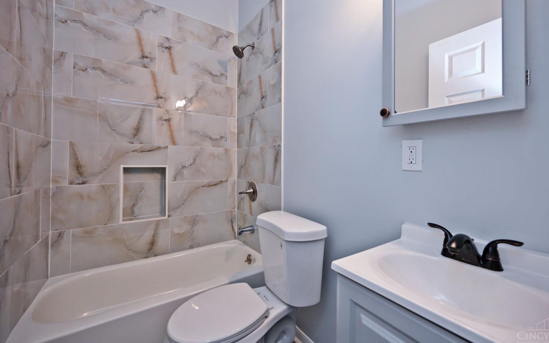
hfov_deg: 101.4
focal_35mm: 15
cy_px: 157
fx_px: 224
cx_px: 288
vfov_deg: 74.6
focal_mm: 14
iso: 280
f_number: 4
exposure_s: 1/60
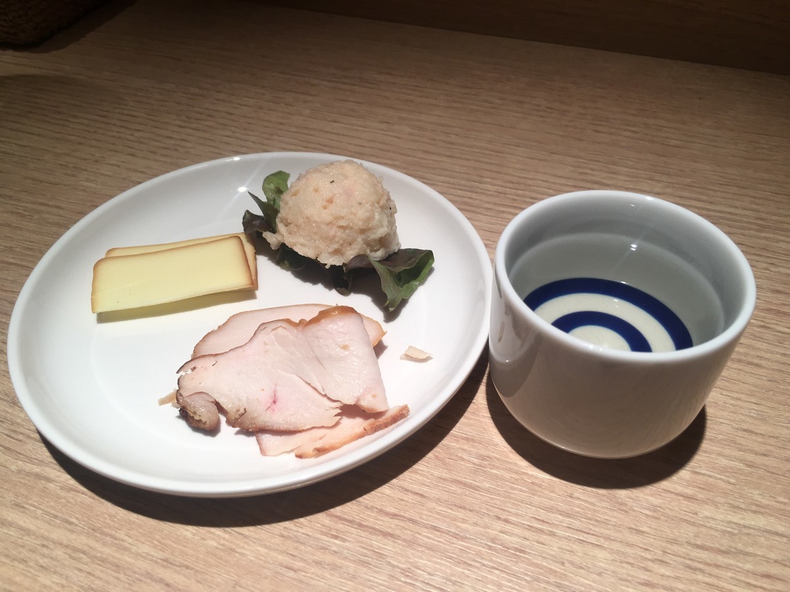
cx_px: 395
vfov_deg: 48.2
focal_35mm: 29
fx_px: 662
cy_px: 296
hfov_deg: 61.7
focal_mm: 4.15
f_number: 2.2
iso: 32
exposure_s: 1/60
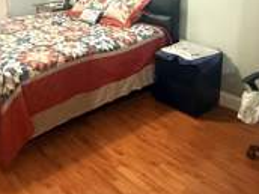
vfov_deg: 33.5
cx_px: 35
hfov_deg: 44.3
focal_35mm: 39
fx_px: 292
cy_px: -3
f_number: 2.2
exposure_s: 1/60
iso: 640
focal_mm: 2.22
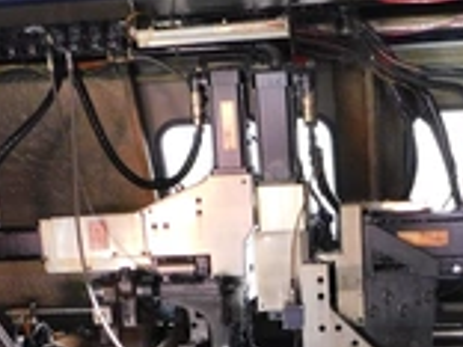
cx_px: 291
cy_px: 389
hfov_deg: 32.5
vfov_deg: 23.2
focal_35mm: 59
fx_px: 789
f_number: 3
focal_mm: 4
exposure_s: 1/3
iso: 800
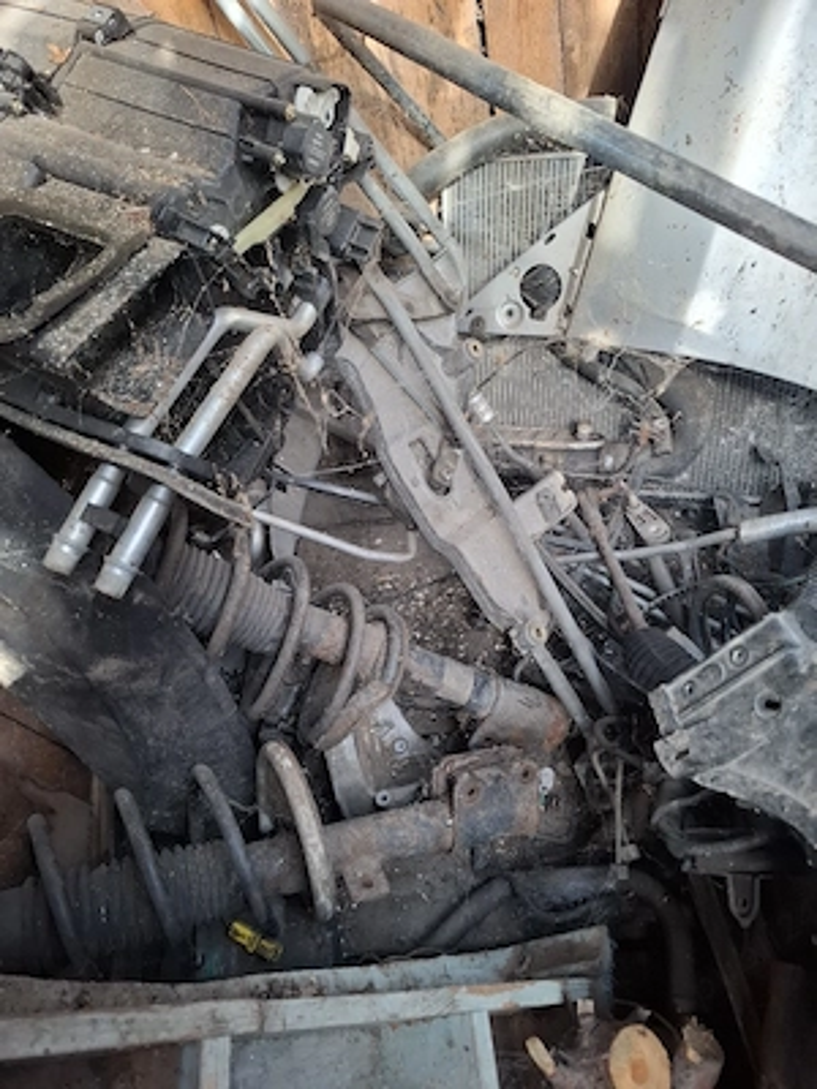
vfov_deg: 73.9
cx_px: 408
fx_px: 724
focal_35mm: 23
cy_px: 544
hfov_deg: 58.9
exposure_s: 1/33
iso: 250
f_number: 1.8
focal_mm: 5.54
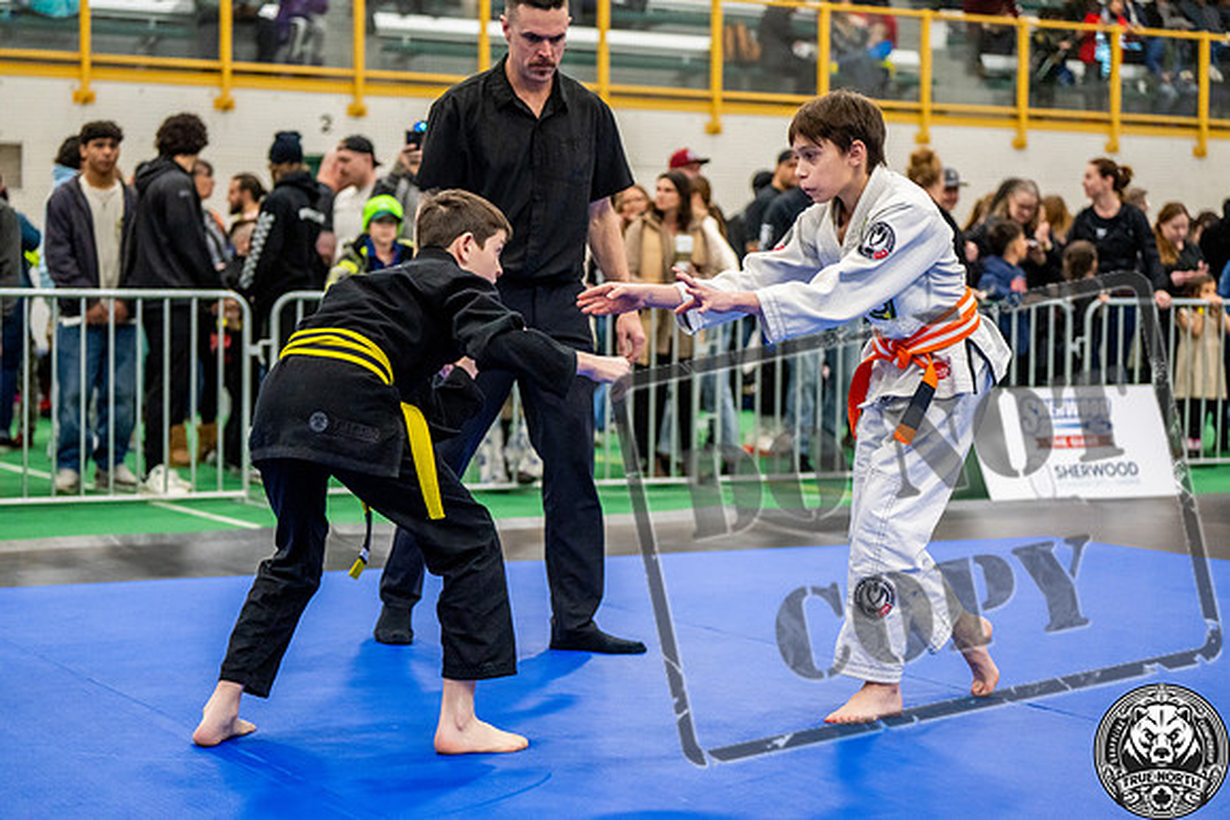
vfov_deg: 19.5
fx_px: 2392
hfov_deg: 28.8
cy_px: 410
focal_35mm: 70
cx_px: 615
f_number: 2.8
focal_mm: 70
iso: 5000
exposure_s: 1/500
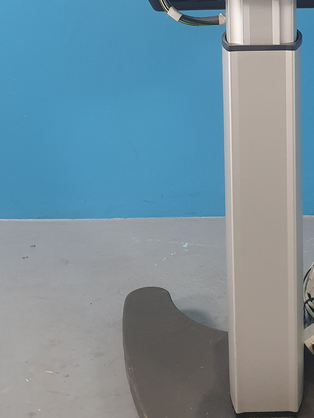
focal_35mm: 59
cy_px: 45
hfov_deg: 24.2
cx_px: 280
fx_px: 714
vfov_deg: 31.3
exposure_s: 1/50
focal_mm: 4.3
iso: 320
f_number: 2.4
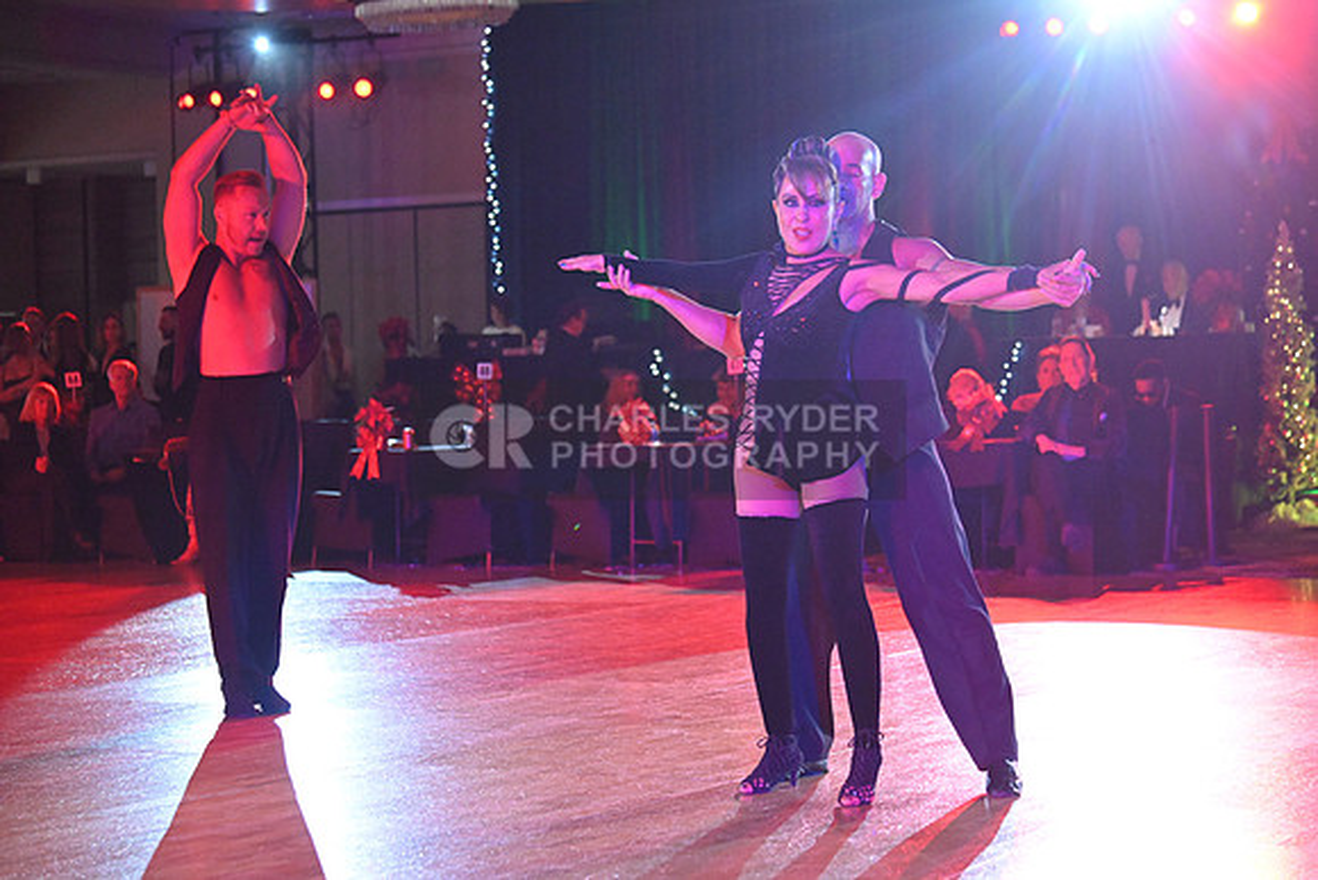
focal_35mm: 82
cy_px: 440
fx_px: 3003
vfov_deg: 16.7
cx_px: 659
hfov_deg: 24.8
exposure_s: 1/400
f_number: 5
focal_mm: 82
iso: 5000
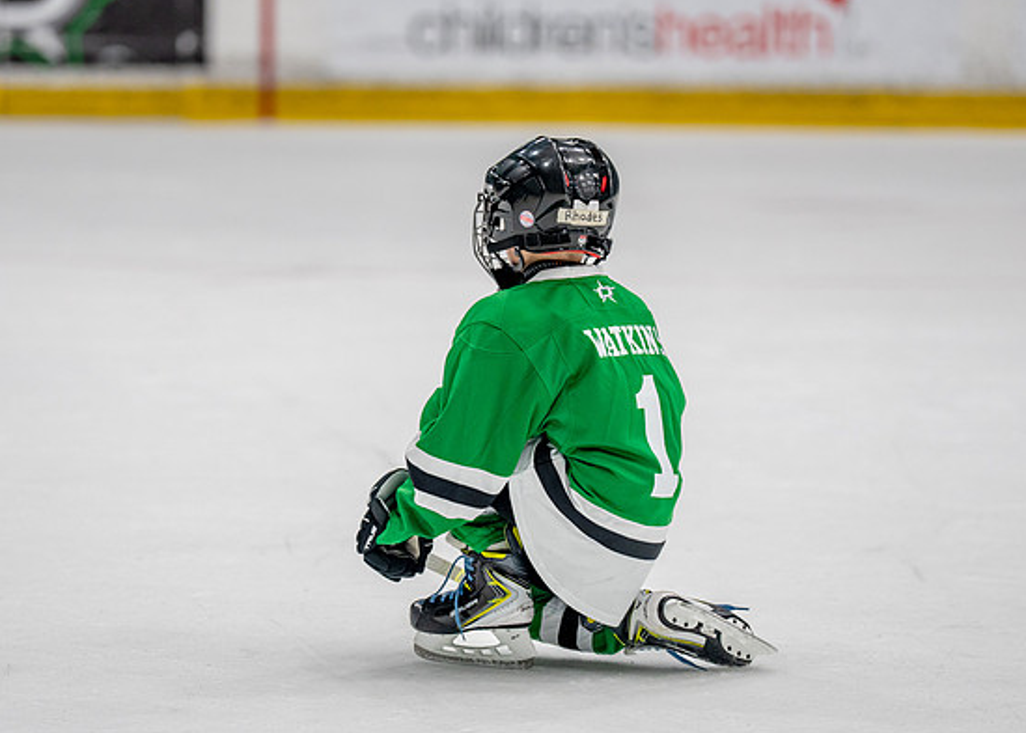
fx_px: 6091
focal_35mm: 209
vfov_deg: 6.9
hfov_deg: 9.6
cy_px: 341
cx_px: 423
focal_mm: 151
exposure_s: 1/1250
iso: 1000
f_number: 2.8
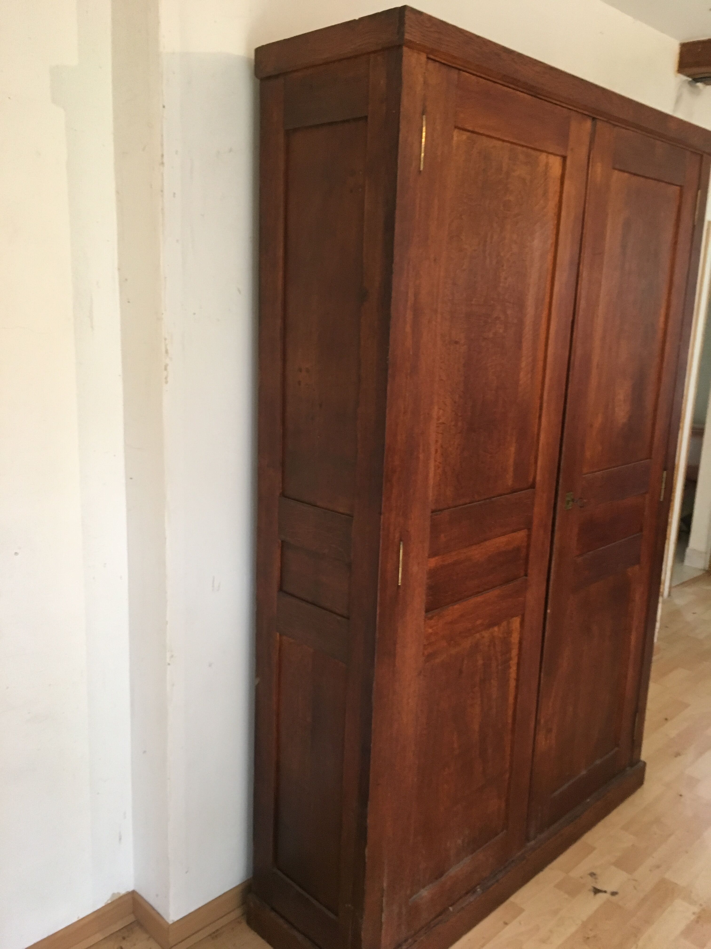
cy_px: 474
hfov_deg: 48.2
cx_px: 356
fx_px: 794
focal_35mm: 29
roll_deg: -2.1
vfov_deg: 61.7
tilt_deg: -12.2
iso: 200
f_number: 2.2
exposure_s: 1/20
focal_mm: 4.15
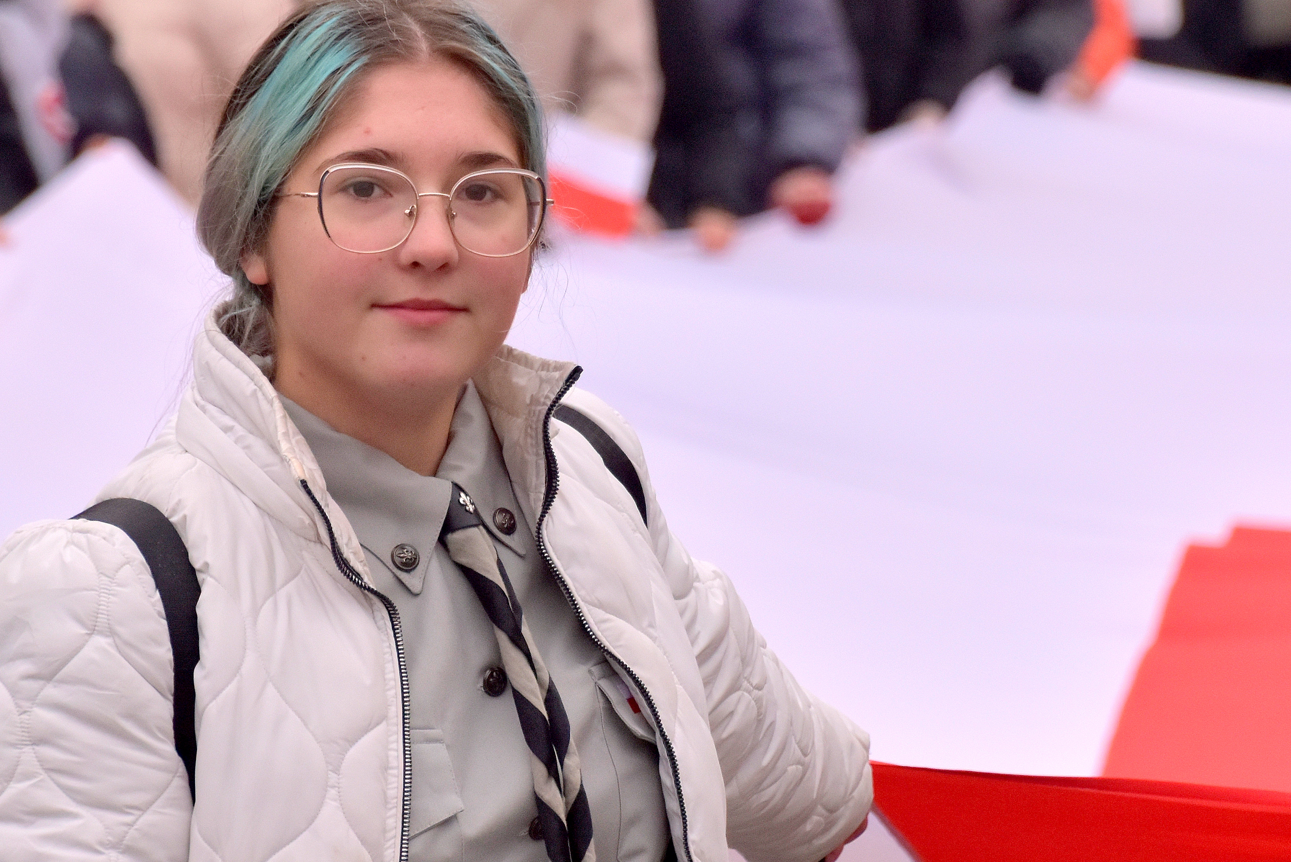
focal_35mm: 394
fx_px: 14134
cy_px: 376
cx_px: 578
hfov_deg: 5.2
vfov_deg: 3.5
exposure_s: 1/1250
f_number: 6
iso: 500
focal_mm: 140
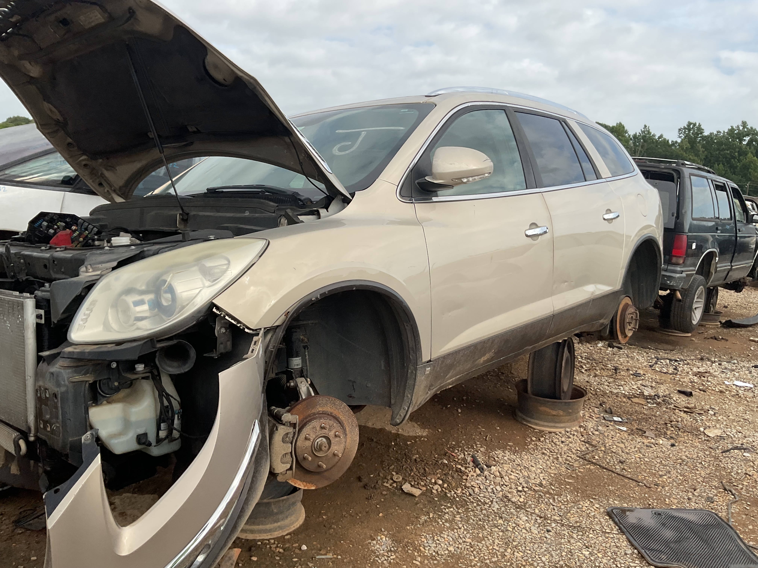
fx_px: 635
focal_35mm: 29
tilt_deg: -11.5
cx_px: 379
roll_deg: +2.6
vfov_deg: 48.2
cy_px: 284
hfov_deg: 61.7
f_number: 1.8
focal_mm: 3
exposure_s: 1/1534
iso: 16
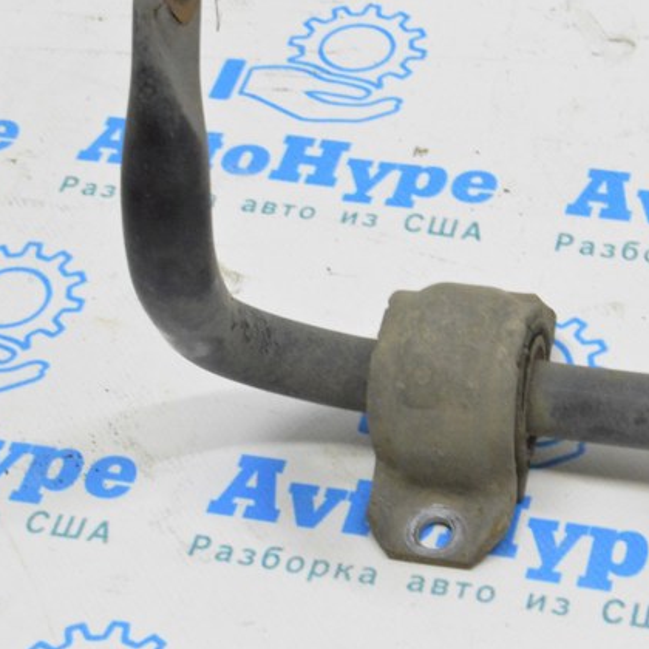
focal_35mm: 107
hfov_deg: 16.3
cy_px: 325
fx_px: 2262
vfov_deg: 16.3
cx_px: 431
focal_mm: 55
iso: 6400
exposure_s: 1/15
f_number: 20
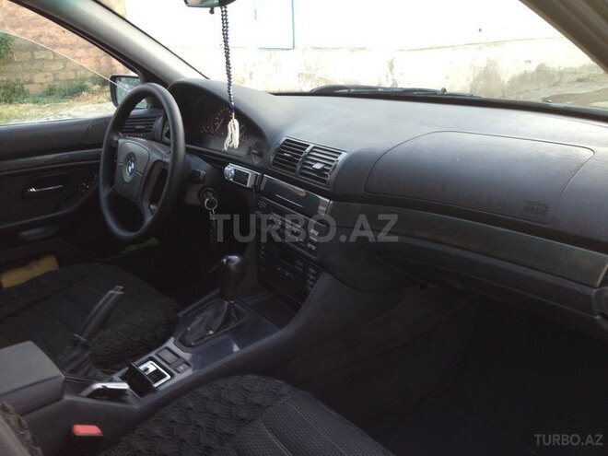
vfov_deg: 42.9
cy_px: 228
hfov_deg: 55.4
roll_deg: +2.5
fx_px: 580
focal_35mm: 33
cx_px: 304
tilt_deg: -18.2
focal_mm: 4.12
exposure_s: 1/20
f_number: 2.4
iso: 50
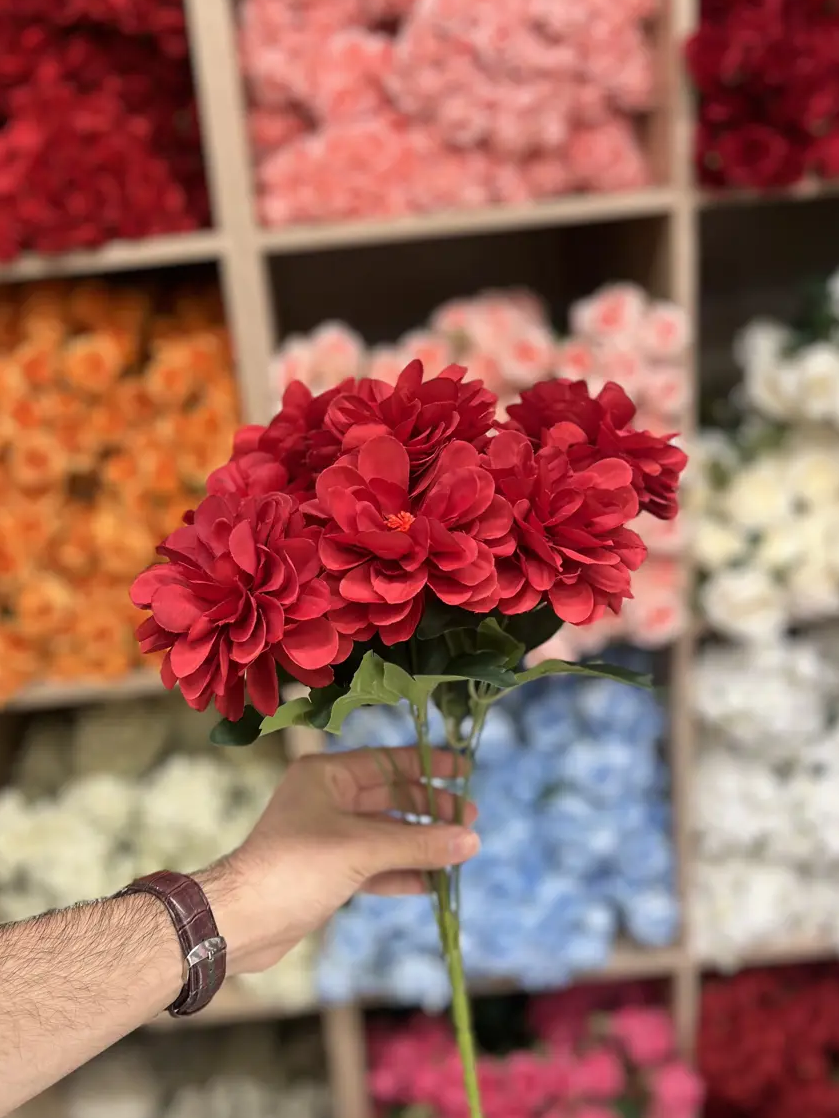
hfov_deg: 45.4
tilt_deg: -18.1
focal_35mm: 31
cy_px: 560
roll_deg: +5.4
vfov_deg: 58.3
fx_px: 1001
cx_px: 375
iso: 64
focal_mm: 5.7
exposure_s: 1/101
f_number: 1.5
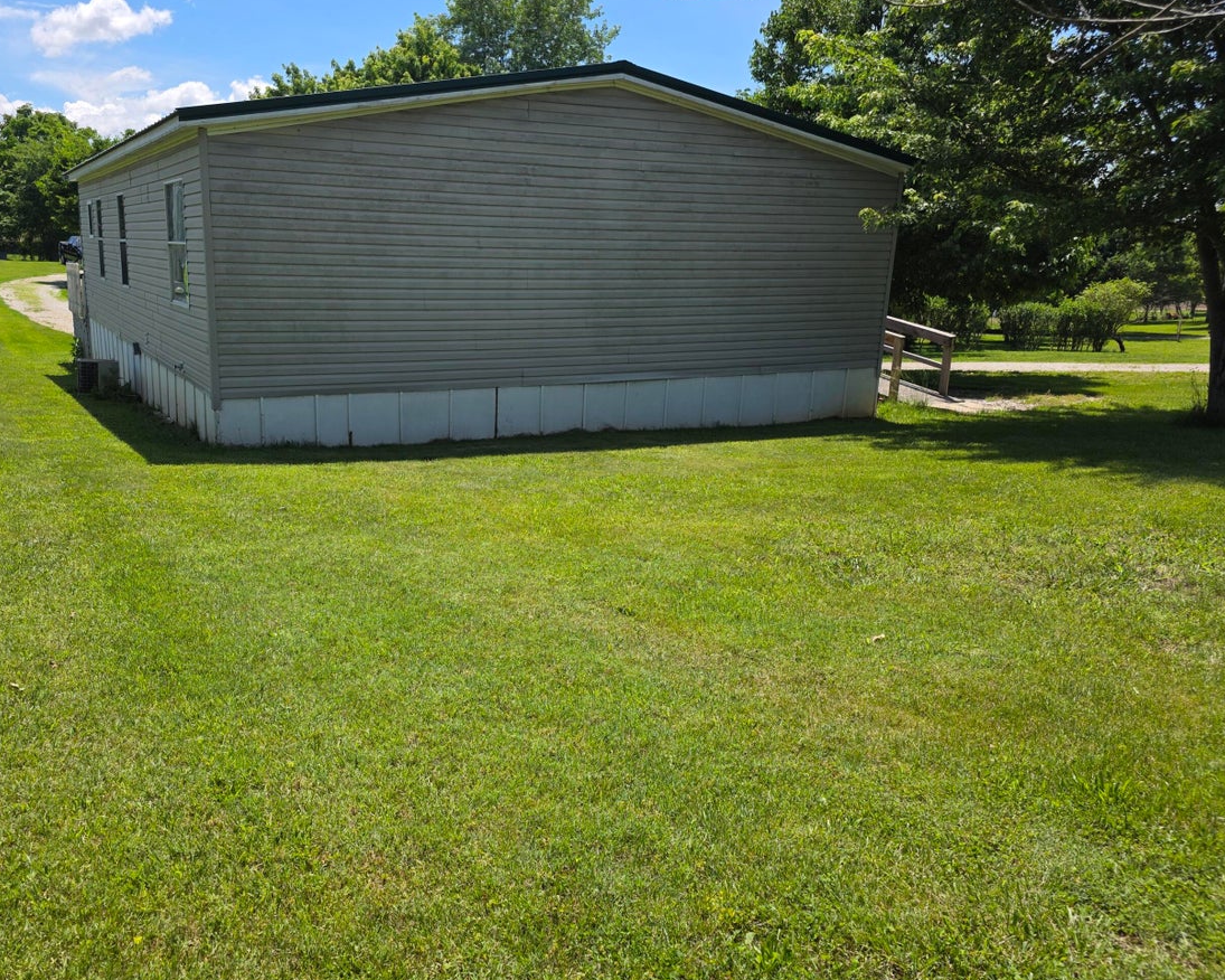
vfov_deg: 51.5
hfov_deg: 61.6
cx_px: 477
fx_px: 1015
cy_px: 493
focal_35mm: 28
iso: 80
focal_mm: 6.3
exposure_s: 1/4539
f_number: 1.7
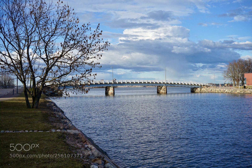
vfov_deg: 33.4
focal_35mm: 40
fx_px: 280
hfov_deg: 48.4
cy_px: 84
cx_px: 126
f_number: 7.1
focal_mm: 40
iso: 100
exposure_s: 1/250
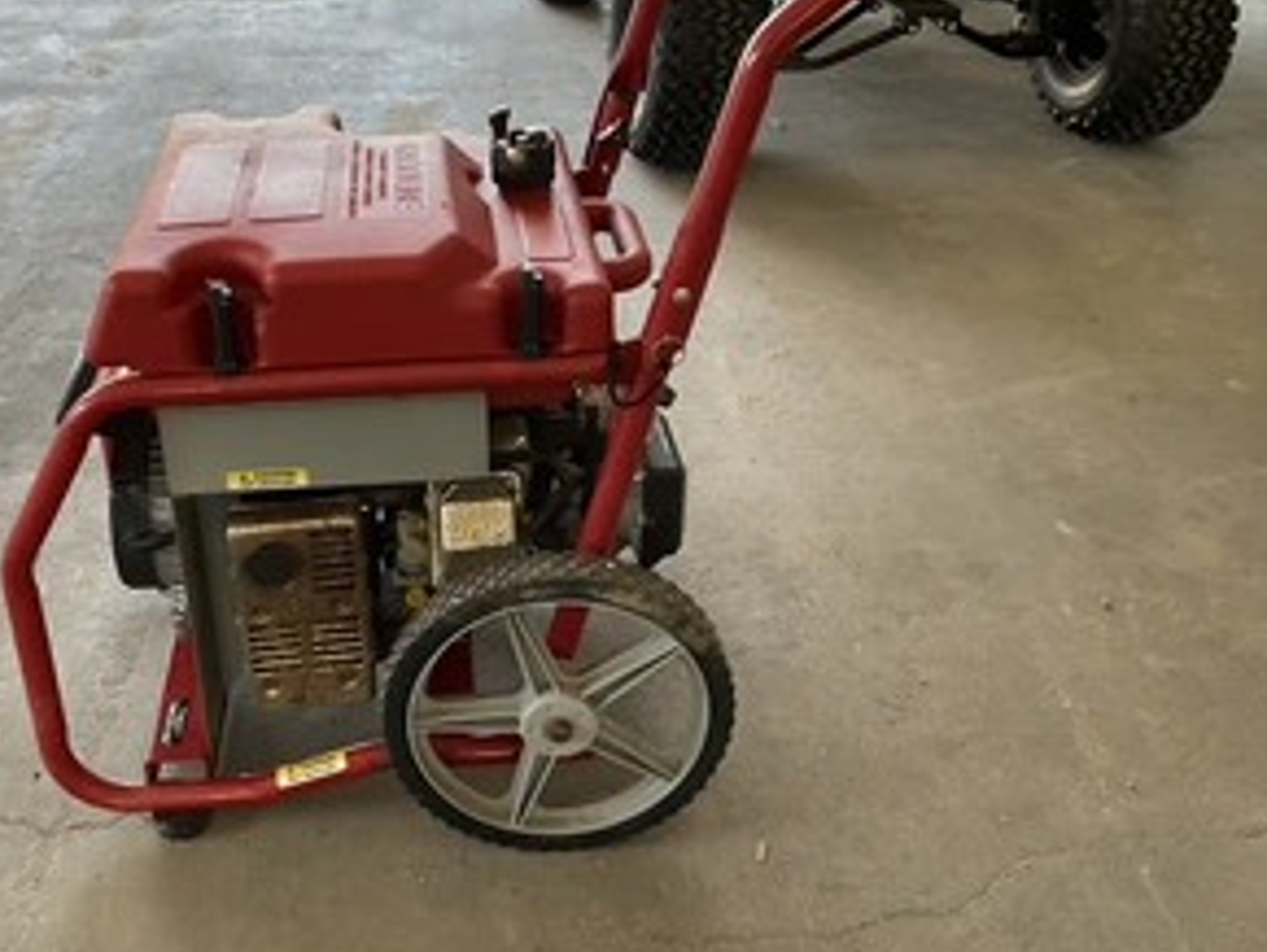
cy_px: 384
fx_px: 1465
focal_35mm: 40
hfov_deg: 46.2
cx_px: 441
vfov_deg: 35.9
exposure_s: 1/60
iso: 32
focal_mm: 3
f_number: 1.8
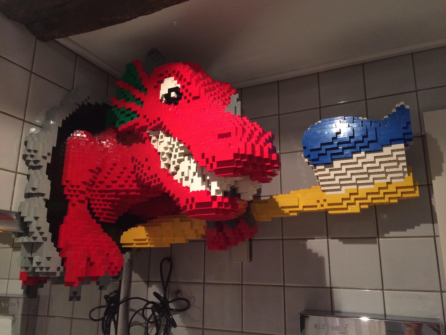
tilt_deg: +13.9
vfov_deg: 48.2
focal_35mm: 29
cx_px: 223
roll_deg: -0.2
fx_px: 374
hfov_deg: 61.7
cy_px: 168
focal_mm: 4.15
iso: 320
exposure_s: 1/33
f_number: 2.2
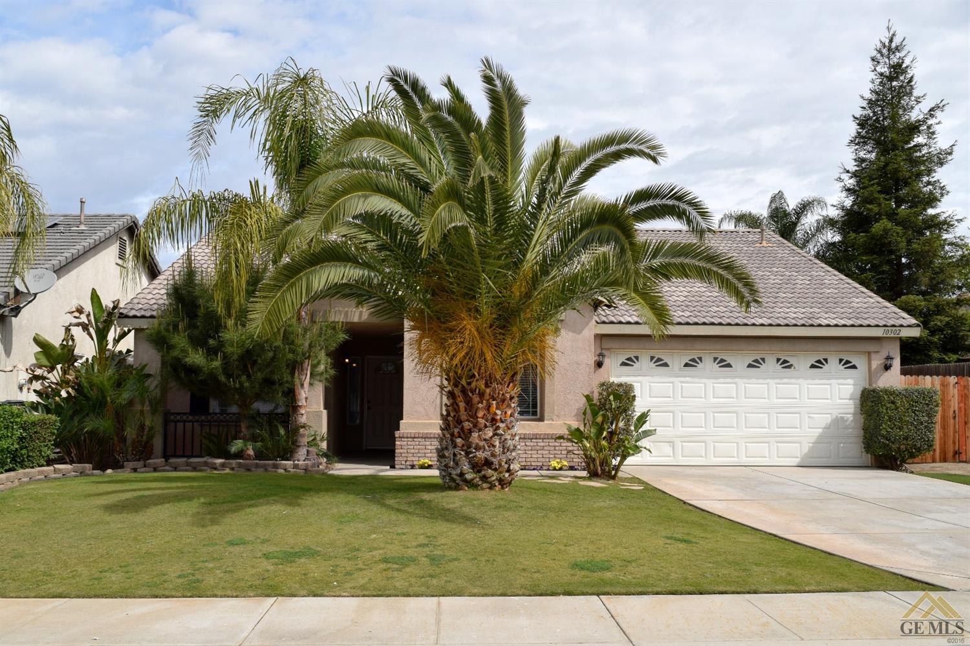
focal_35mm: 33
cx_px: 485
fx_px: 889
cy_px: 323
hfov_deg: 57.2
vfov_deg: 40.0
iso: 100
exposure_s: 1/200
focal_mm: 22
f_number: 11
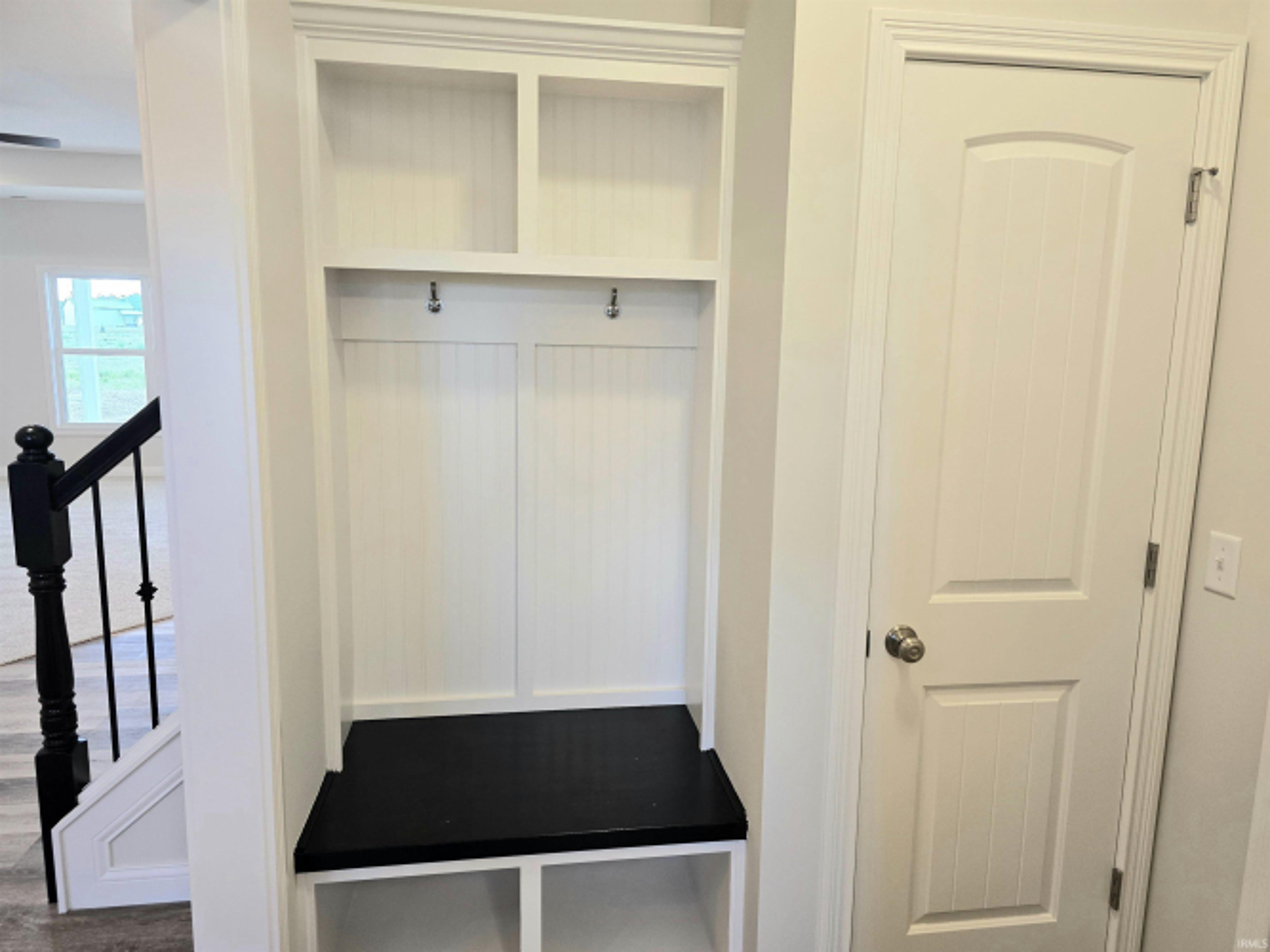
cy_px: 476
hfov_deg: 73.9
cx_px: 635
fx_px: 844
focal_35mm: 23
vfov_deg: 58.9
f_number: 1.7
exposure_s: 1/120
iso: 200
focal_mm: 6.3
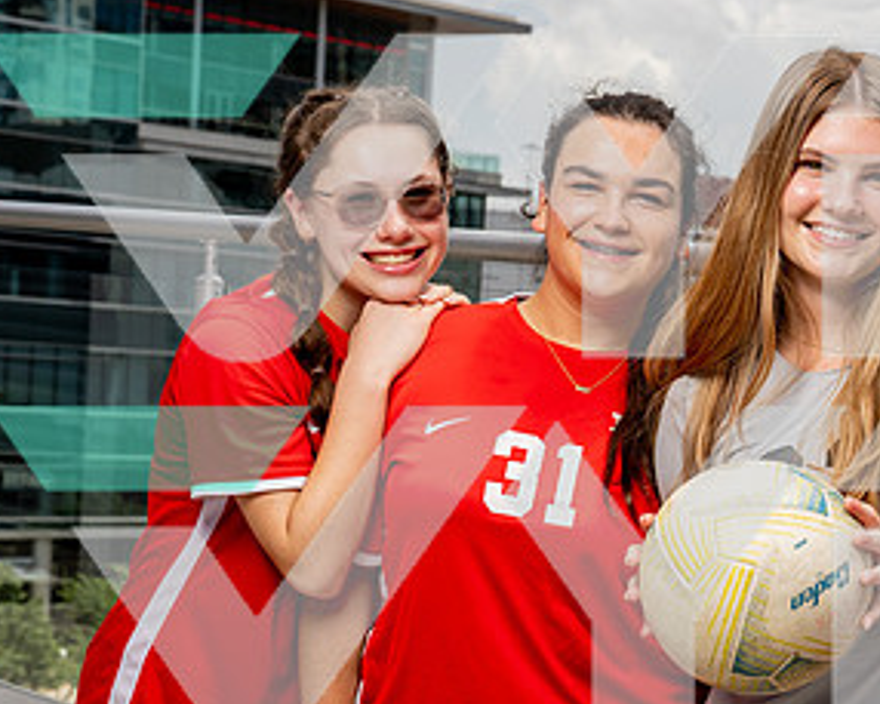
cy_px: 570
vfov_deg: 17.5
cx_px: 772
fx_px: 2267
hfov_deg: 21.5
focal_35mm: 87
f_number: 7.1
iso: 100
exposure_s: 1/500
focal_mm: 42
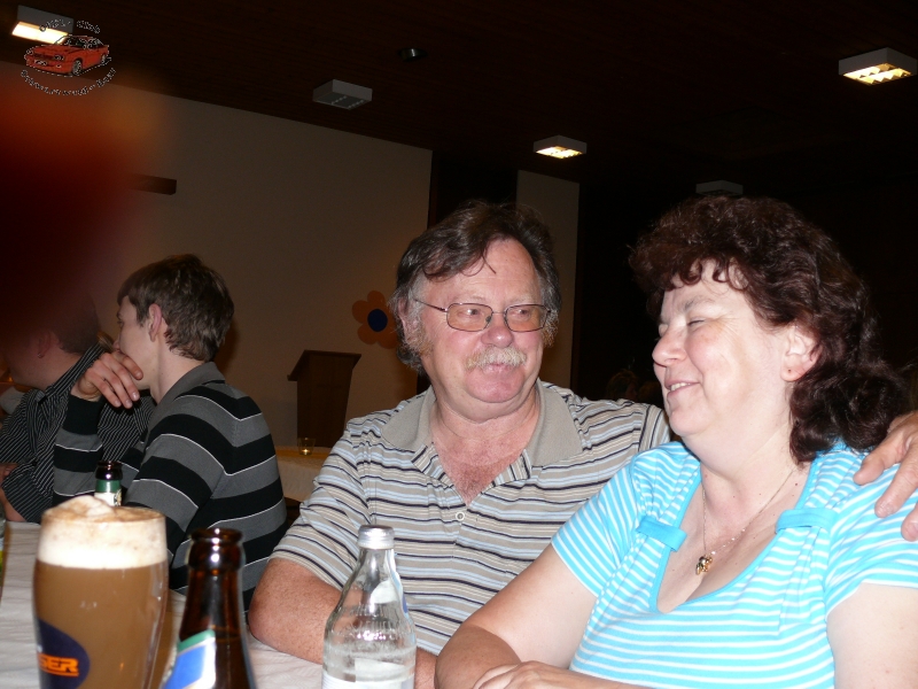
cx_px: 459
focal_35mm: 37
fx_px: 981
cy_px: 344
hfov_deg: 50.1
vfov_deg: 38.7
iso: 100
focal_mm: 7.7
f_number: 2.8
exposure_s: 1/30
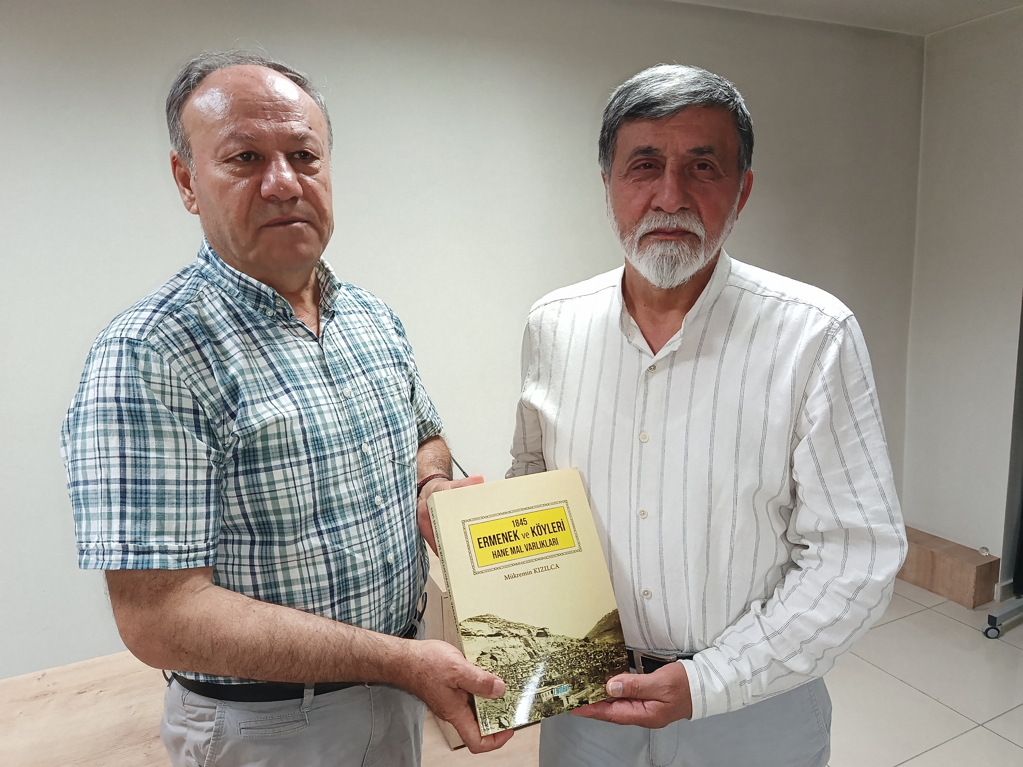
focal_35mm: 24
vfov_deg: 56.8
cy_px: 384
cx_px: 512
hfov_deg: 71.6
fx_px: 709
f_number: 1.7
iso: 800
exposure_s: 1/50
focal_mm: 5.24
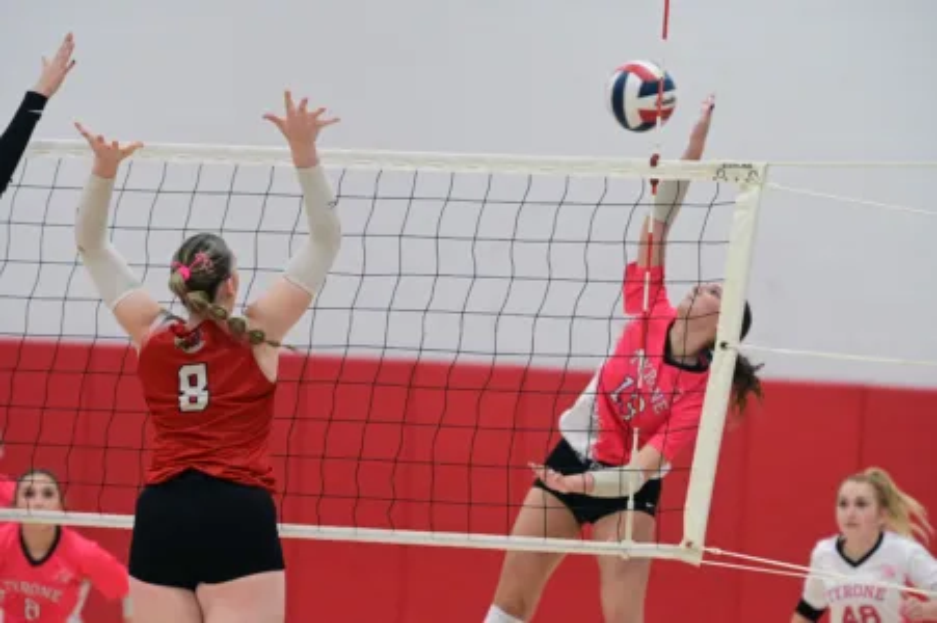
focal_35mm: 220
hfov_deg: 9.4
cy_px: 312
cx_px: 468
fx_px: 5722
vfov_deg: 6.2
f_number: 4
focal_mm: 220
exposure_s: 1/1250
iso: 10000
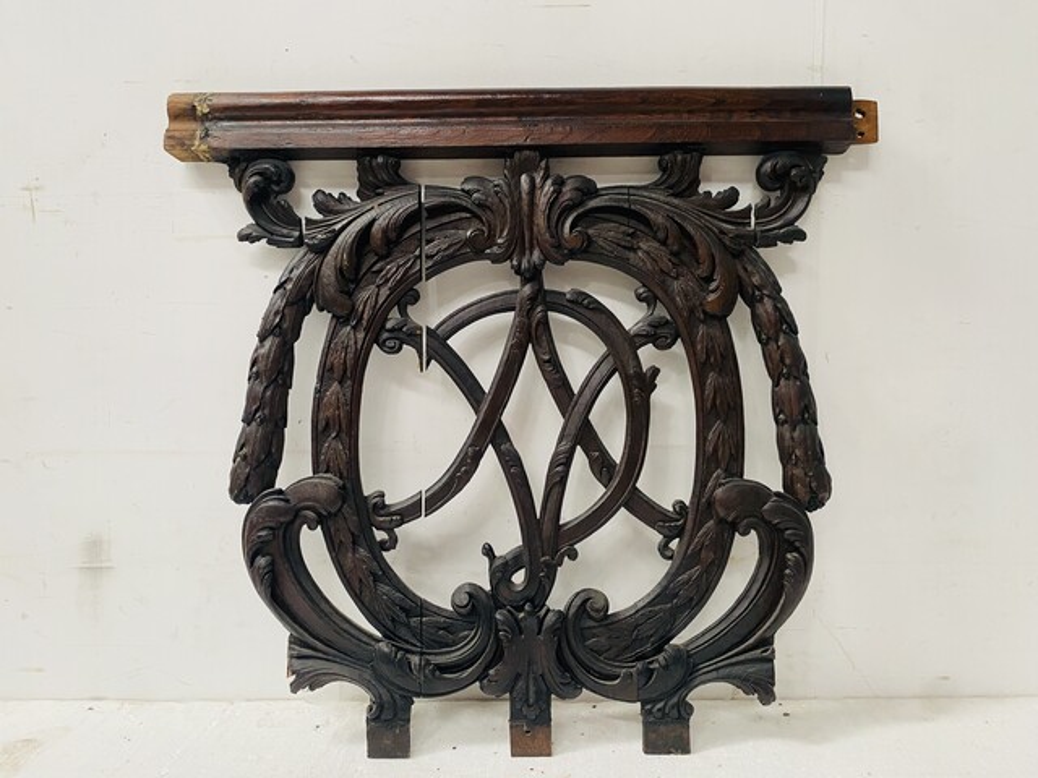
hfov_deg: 67.3
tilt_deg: -6.7
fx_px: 780
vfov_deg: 53.1
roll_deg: +1.1
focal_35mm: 26
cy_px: 389
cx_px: 519
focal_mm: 4.25
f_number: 1.8
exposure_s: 1/60
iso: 250
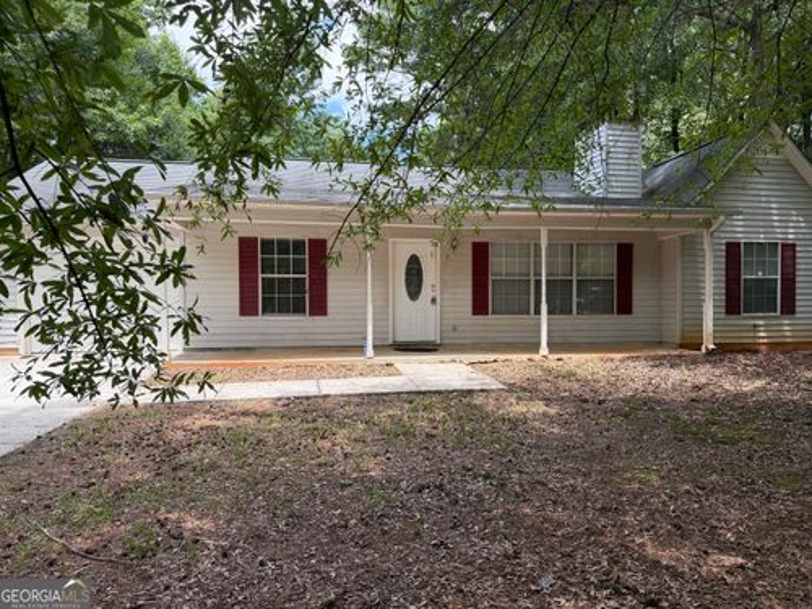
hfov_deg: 71.6
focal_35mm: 24
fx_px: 563
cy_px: 304
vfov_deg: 56.8
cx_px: 406
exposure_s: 1/757
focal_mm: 6.76
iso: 100
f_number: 1.78
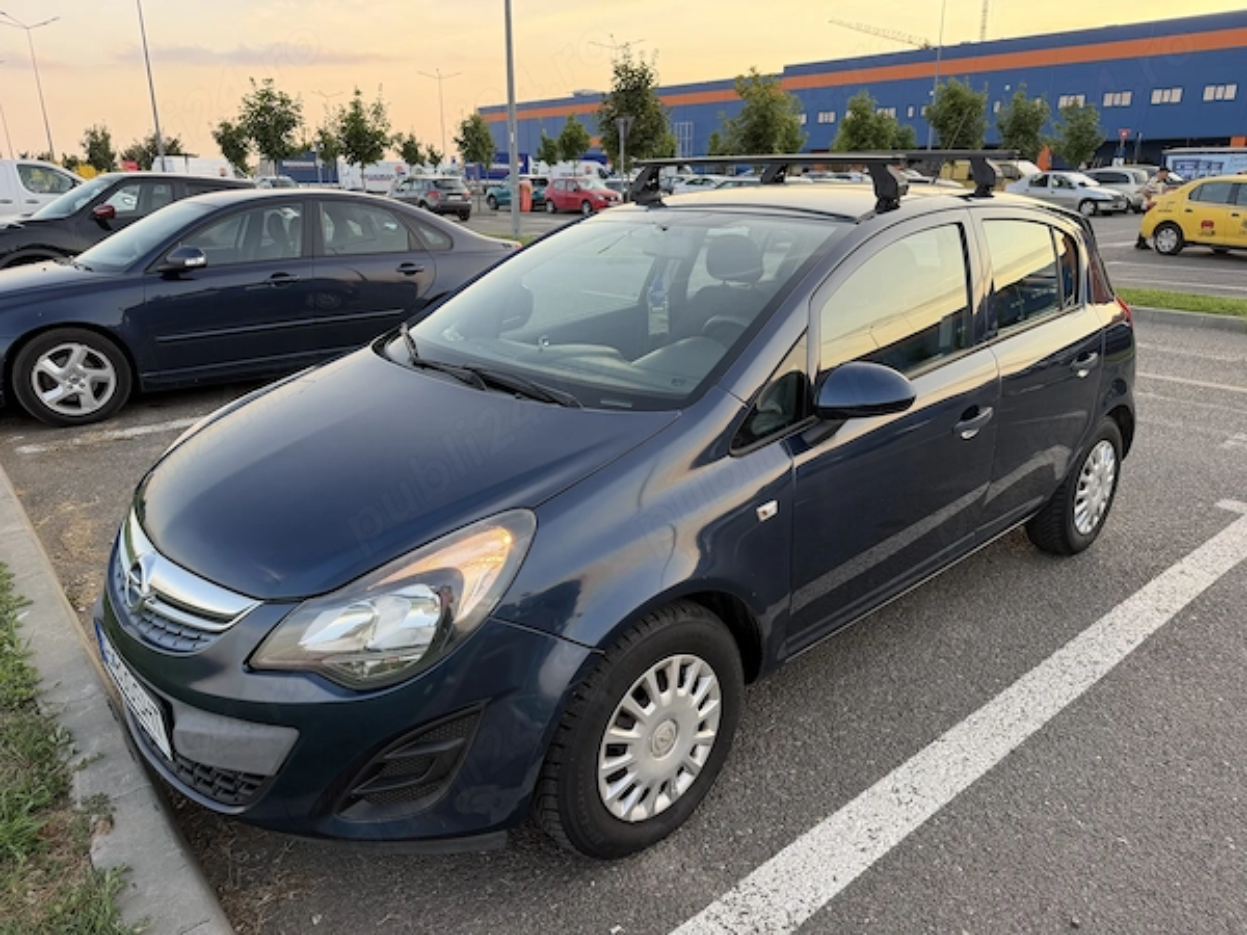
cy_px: 468
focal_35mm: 24
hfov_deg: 71.6
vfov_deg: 56.8
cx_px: 624
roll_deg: +0.7
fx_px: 865
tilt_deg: -19.0
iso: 80
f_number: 1.78
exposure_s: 1/273
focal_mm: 6.76
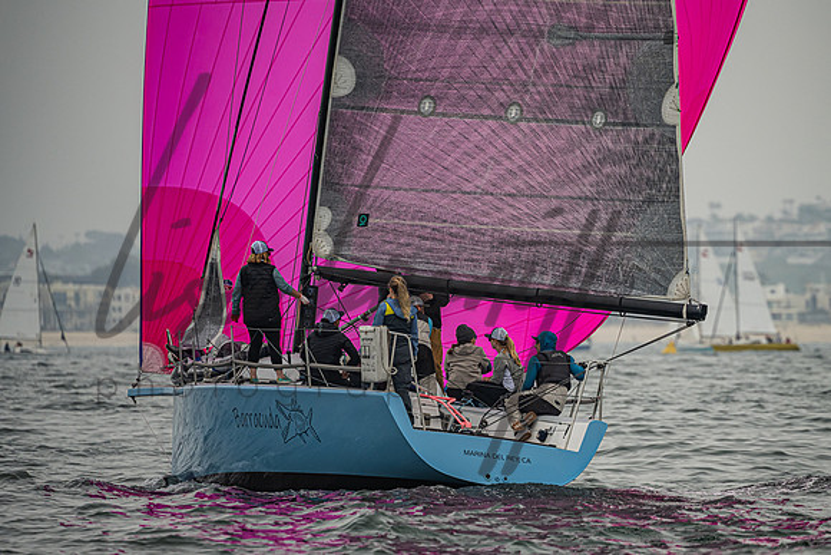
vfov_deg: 2.8
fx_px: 11490
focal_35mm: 498
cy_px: 337
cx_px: 513
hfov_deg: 4.1
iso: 450
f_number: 5.6
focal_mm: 400
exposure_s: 1/4000
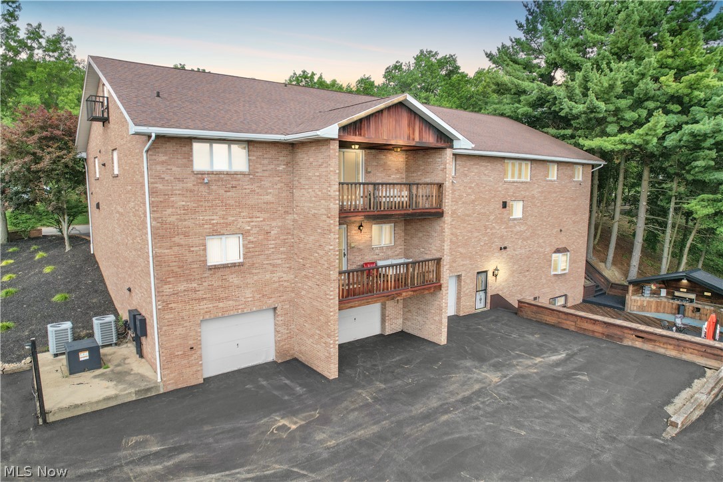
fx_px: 442
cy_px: 241
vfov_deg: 57.2
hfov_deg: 78.6
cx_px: 362
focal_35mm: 22
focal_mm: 8.38
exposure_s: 1/725
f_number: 2.8
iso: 100
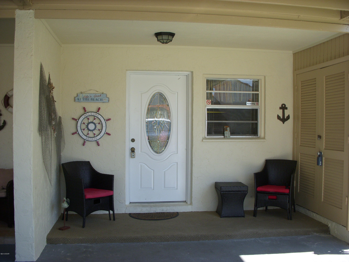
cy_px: 131
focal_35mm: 38
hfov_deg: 49.0
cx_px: 174
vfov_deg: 37.7
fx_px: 383
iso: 100
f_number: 3.3
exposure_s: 1/200
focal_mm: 6.3
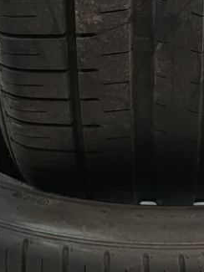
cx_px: 170
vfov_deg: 18.3
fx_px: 817
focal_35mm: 104
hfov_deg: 14.1
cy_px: -8
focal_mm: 4.3
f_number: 2.4
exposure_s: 1/50
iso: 160
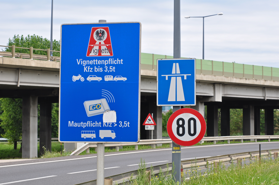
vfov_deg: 12.1
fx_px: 871
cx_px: 140
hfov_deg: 18.2
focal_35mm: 112
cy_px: 92
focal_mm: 75
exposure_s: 1/200
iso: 200
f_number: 10
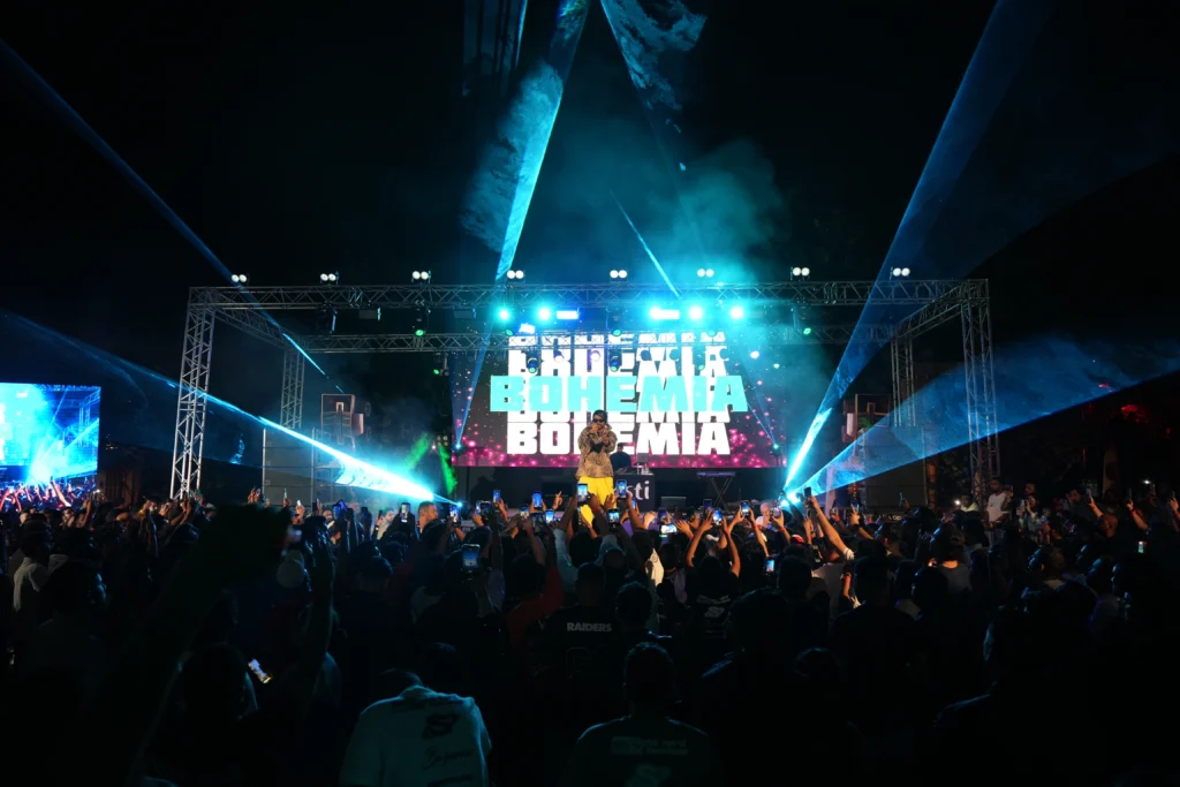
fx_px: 787
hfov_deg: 73.7
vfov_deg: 53.1
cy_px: 394
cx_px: 590
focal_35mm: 24
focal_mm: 24
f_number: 2.8
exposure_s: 1/250
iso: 1600
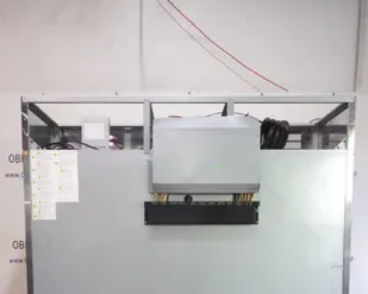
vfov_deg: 34.9
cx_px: 185
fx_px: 435
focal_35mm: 40
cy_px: 272
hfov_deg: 45.8
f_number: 3.2
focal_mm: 10.6
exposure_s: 1/400
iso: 6400
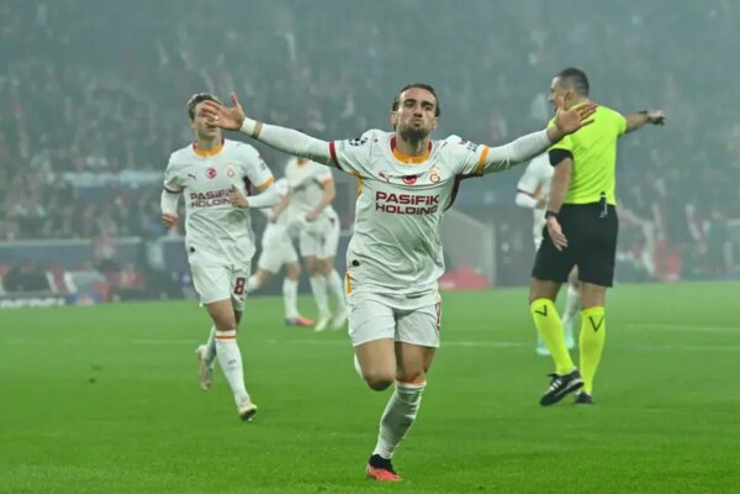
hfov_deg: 12.8
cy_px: 247
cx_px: 370
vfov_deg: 8.6
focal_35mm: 160
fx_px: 3289
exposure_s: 1/400
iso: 720
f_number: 4.5
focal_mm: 160
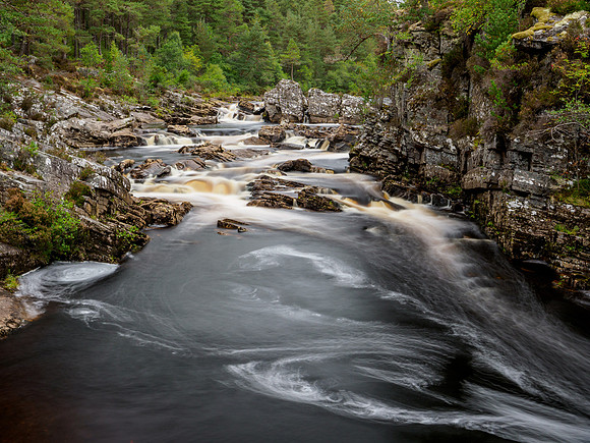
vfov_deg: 32.9
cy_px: 222
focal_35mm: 44
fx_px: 750
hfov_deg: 42.9
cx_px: 295
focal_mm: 22
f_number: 7.1
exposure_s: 8
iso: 200
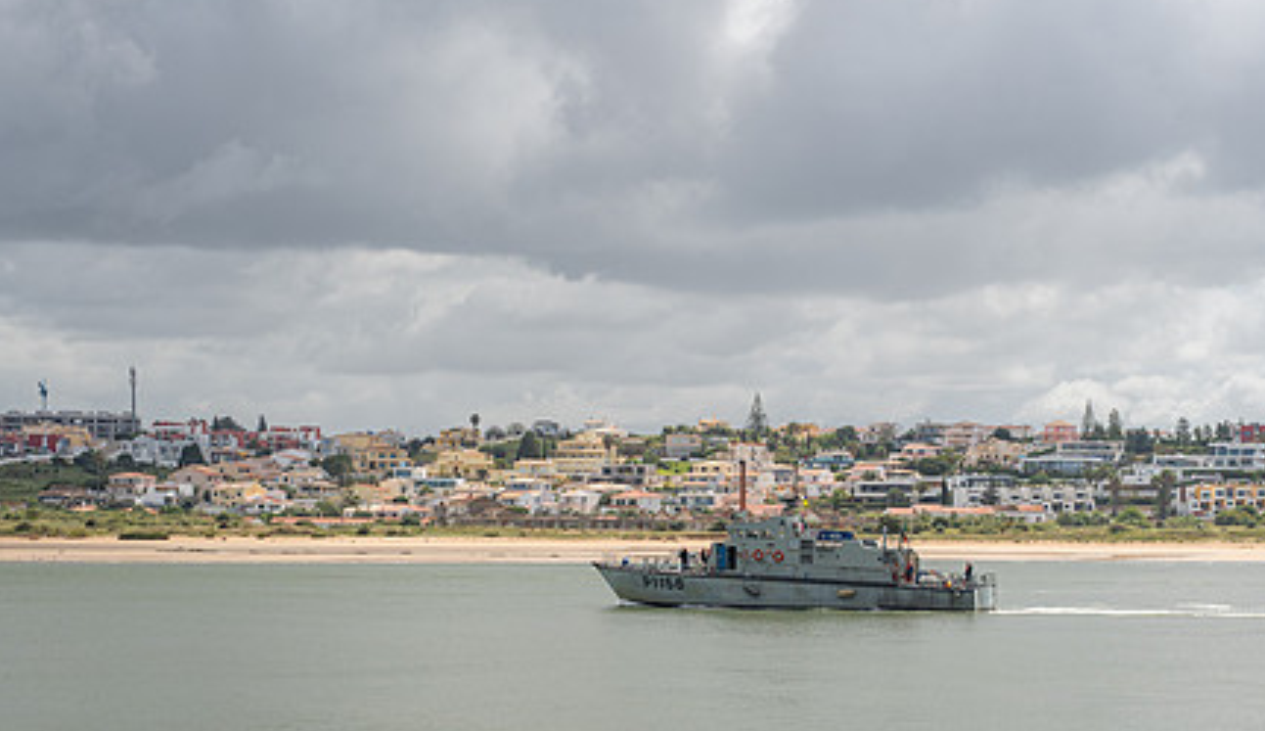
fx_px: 3309
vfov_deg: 12.6
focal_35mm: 98
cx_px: 772
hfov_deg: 21.6
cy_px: 547
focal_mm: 70
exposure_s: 1/250
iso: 100
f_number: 7.1
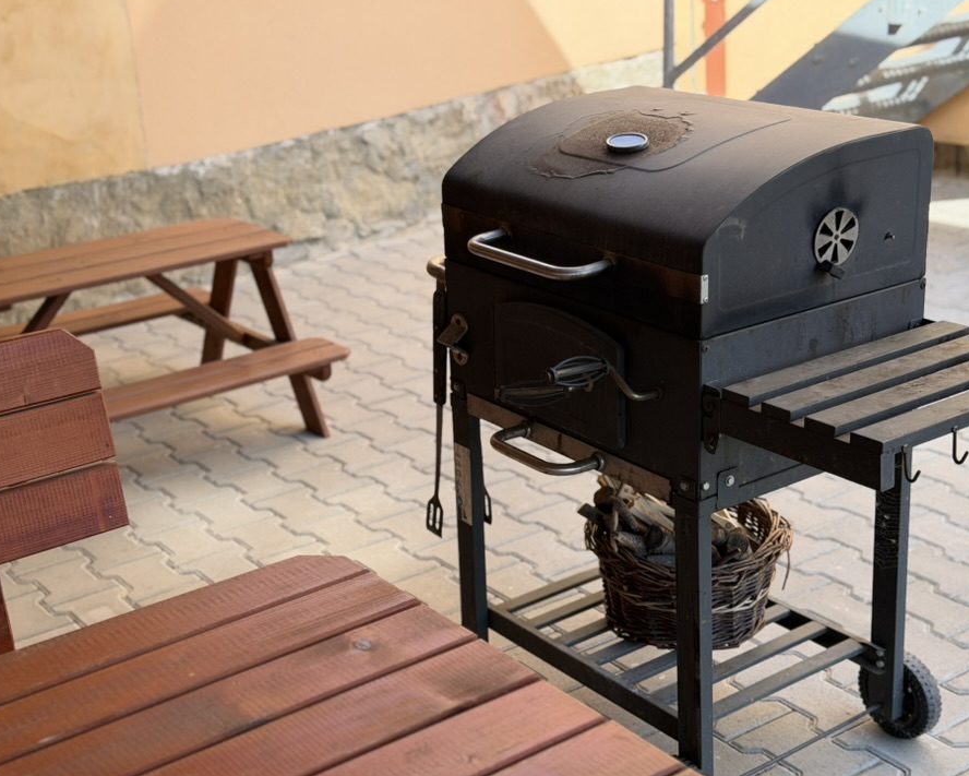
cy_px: 393
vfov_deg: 28.1
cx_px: 511
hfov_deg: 34.7
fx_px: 1549
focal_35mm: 54
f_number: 1.78
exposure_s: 1/875
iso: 80
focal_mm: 6.76
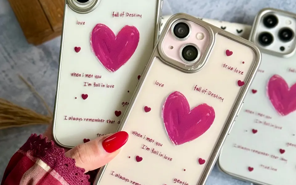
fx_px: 549
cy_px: 99
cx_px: 148
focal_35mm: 68
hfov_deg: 30.2
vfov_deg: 19.1
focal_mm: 6.76
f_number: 1.78
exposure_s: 1/1330
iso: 80
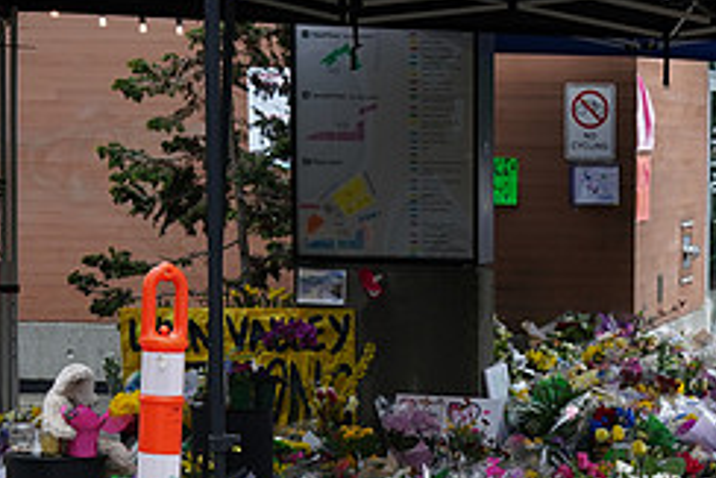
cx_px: 748
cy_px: 526
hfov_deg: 16.8
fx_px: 2368
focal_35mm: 119
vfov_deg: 11.4
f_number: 5.6
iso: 640
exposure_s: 1/125
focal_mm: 50
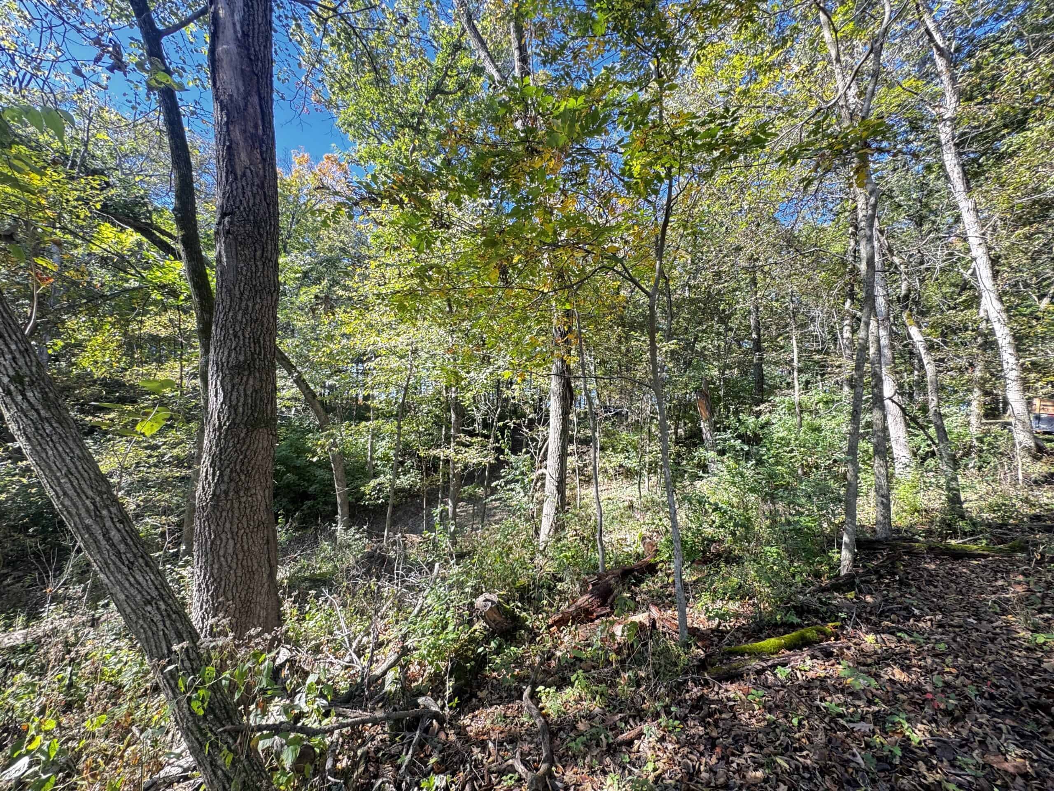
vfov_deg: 85.7
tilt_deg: +5.8
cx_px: 527
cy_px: 396
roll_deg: -3.6
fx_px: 426
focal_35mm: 14
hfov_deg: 102.1
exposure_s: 1/99
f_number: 2.2
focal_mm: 2.22
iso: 100
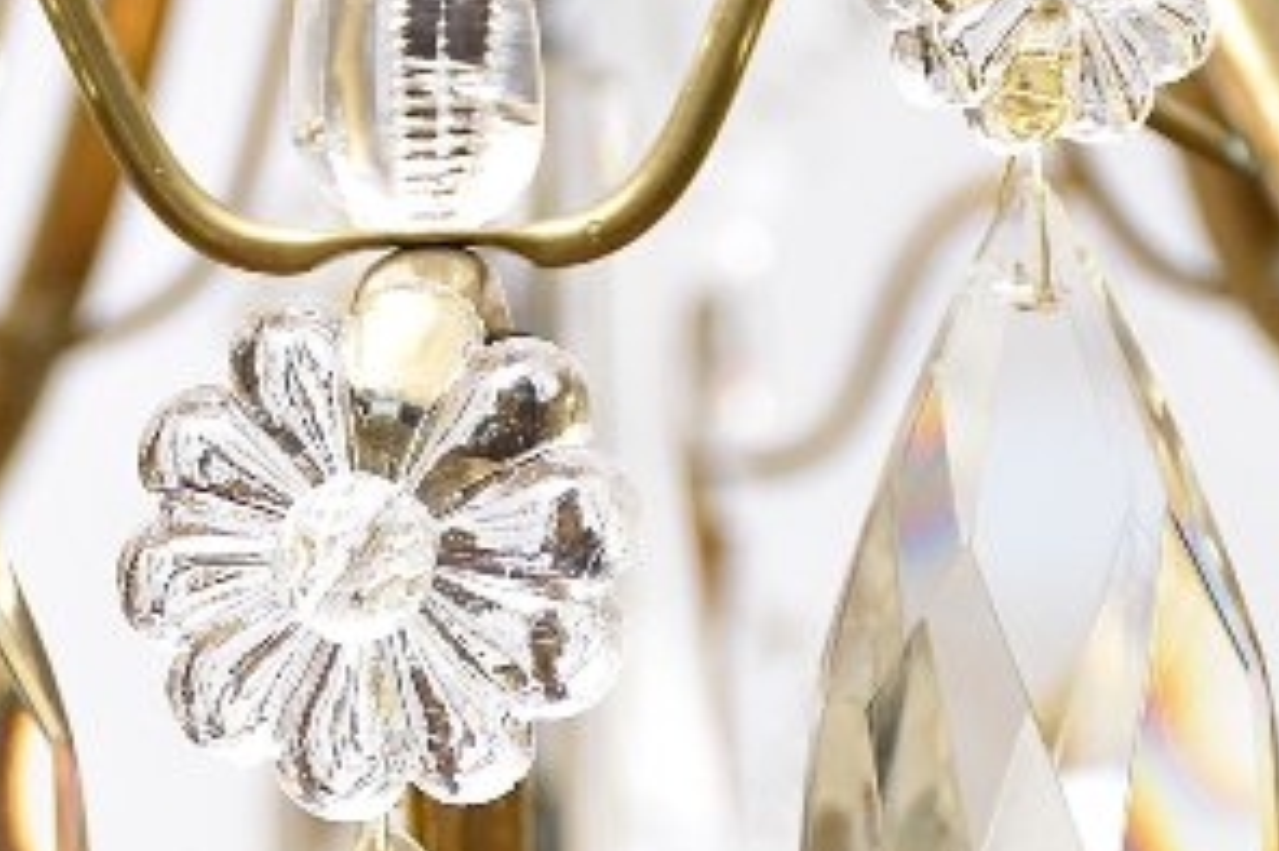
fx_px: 10368
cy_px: 950
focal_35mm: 292
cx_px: 415
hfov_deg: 7.1
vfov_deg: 4.7
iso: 640
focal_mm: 48
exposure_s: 1/160
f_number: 4.5
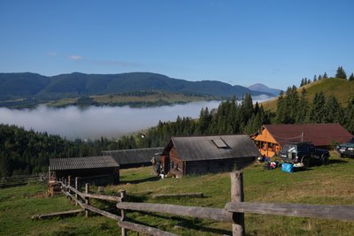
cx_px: 177
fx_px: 305
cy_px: 118
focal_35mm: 31
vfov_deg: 42.4
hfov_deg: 60.3
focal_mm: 31
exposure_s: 1/1250
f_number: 4.5
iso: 125
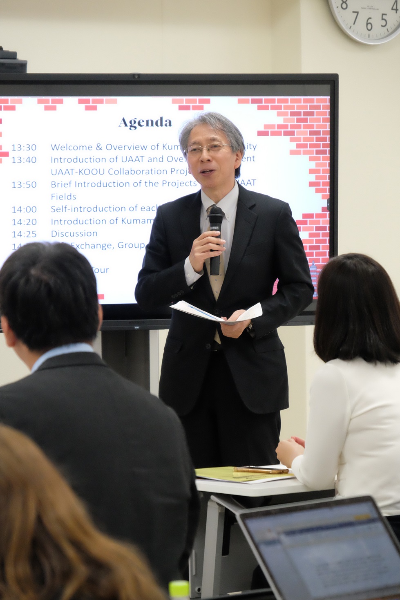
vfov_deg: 13.9
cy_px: 300
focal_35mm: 148
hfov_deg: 9.3
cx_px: 200
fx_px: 2466
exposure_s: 1/200
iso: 6400
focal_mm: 98.6
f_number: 5.6
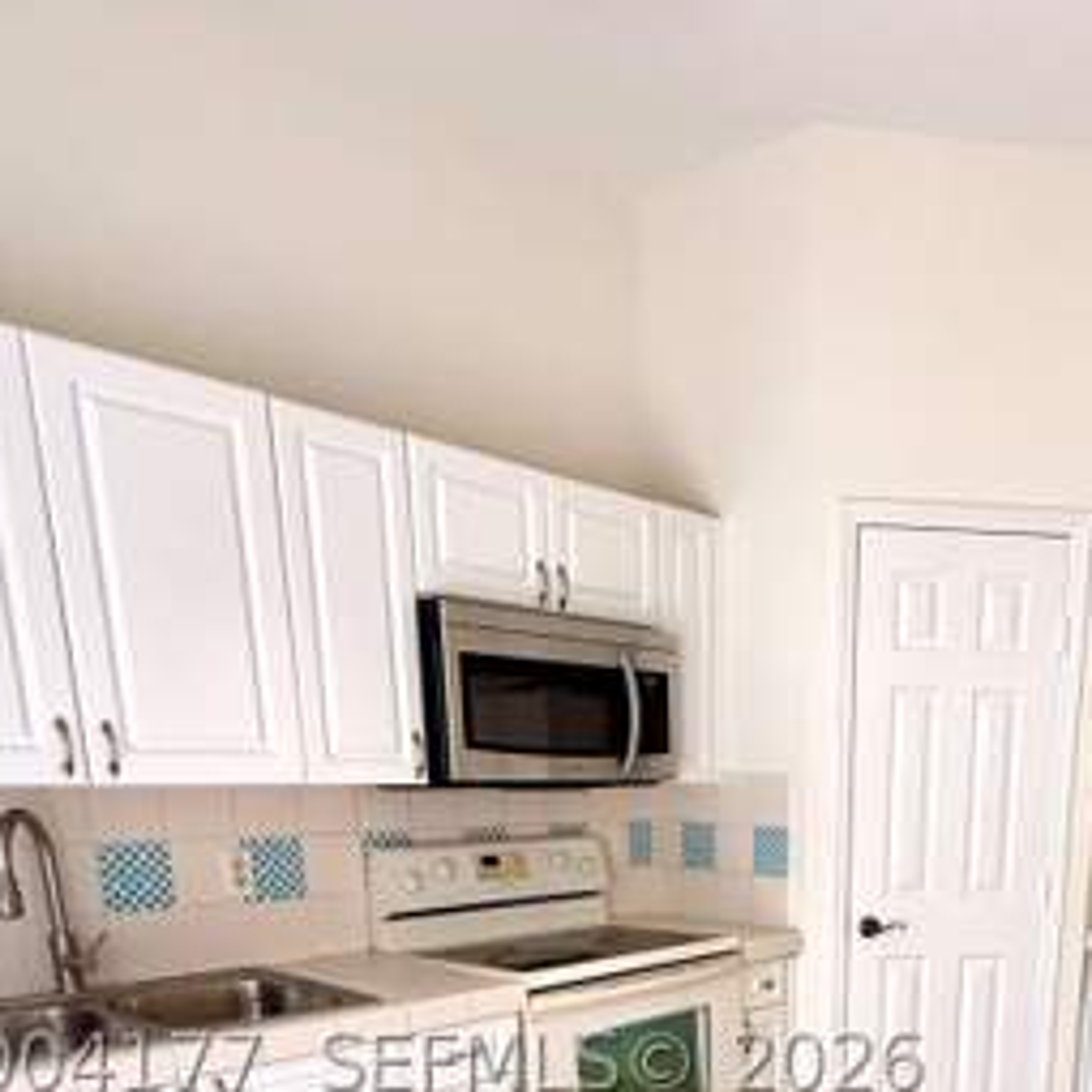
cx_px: 822
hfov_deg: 50.3
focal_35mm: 31
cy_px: 1062
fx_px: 1106
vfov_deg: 45.4
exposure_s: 1/99
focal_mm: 2.22
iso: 320
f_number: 2.2
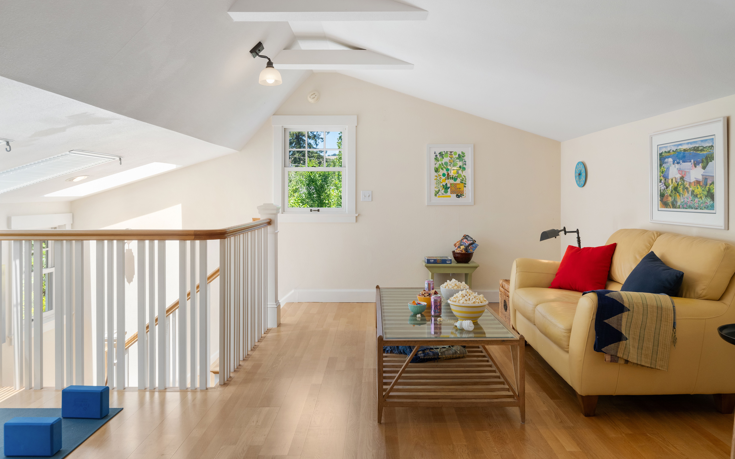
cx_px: 373
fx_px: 501
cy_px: 226
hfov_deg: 72.5
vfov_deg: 49.3
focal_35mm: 25
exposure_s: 1/20
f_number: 8
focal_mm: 24
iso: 400
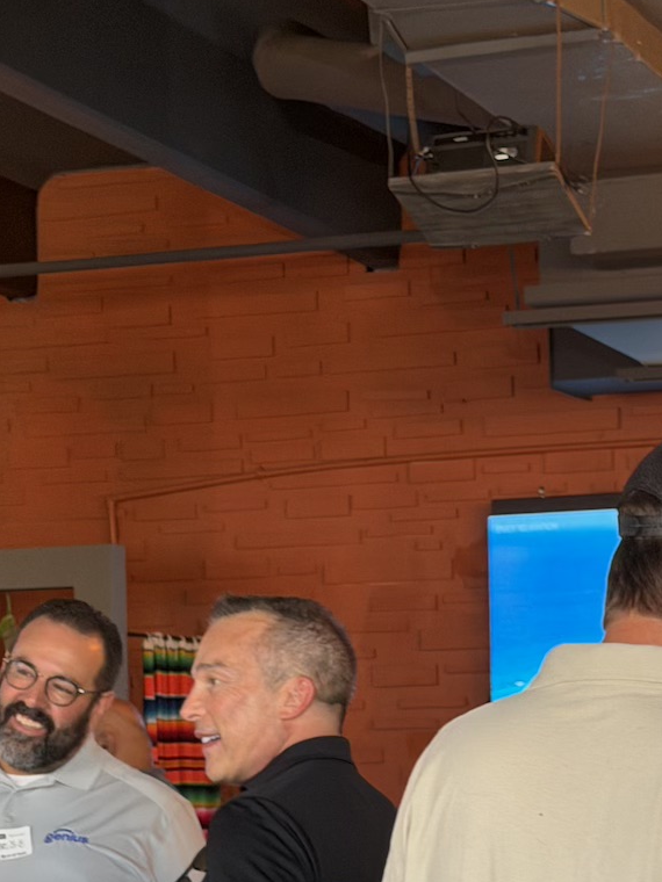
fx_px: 2575
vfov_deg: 19.1
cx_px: 509
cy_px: 774
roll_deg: +1.9
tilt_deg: +0.0
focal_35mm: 101
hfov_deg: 14.6
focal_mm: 6.76
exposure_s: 1/60
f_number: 1.78
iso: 125
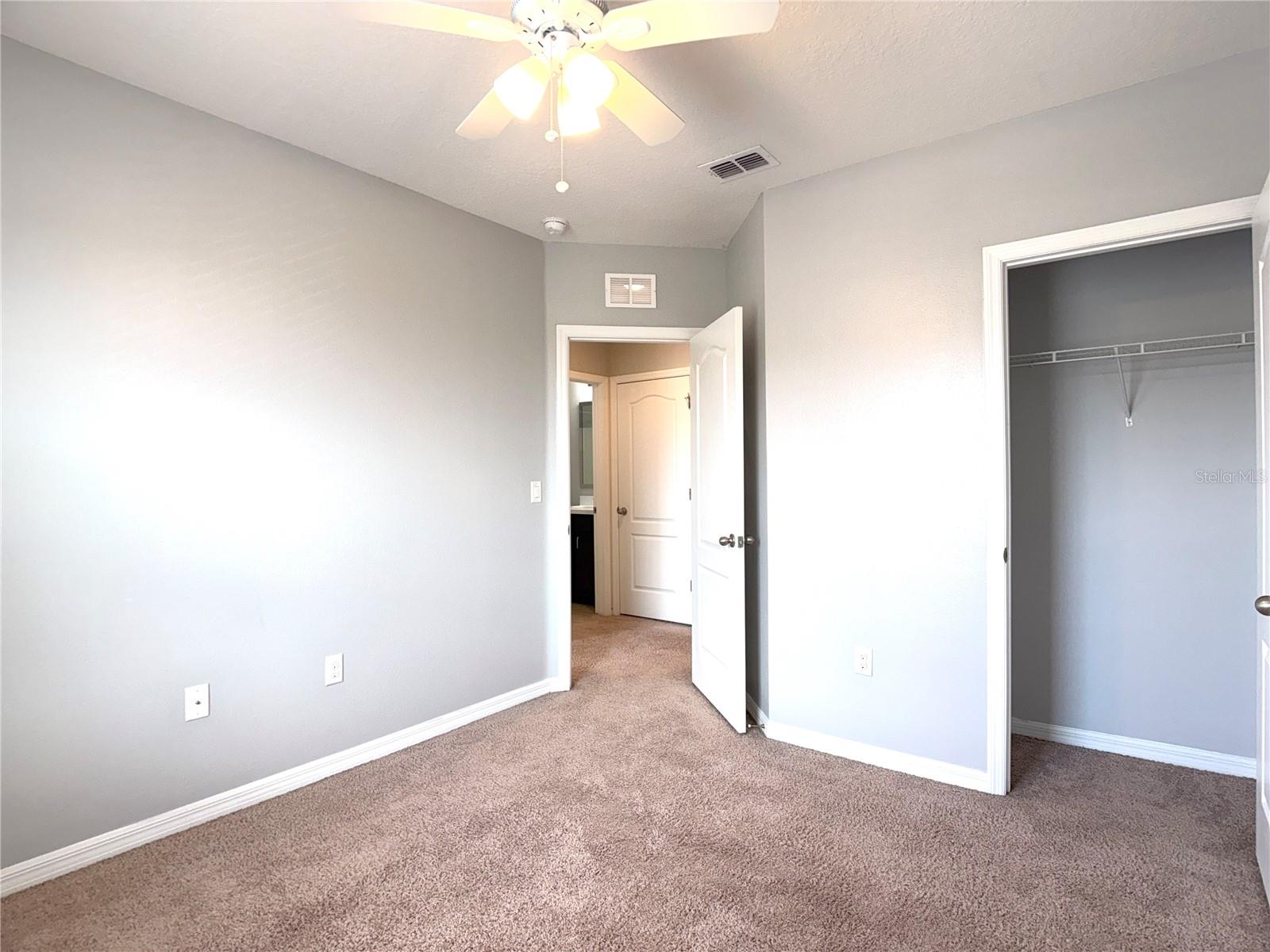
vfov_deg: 56.8
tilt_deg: +0.1
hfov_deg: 71.6
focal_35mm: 24
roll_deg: -0.1
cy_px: 476
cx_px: 635
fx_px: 881
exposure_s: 1/217
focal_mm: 6.76
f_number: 1.78
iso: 125
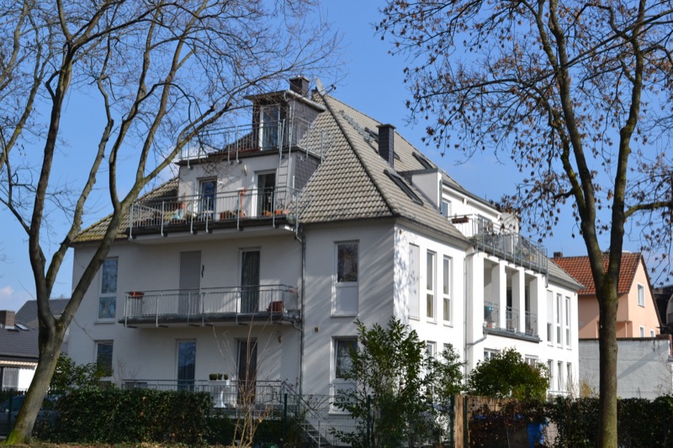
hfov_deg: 37.9
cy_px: 224
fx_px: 981
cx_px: 336
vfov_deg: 25.7
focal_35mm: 52
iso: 100
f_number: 8
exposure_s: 1/250
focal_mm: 35
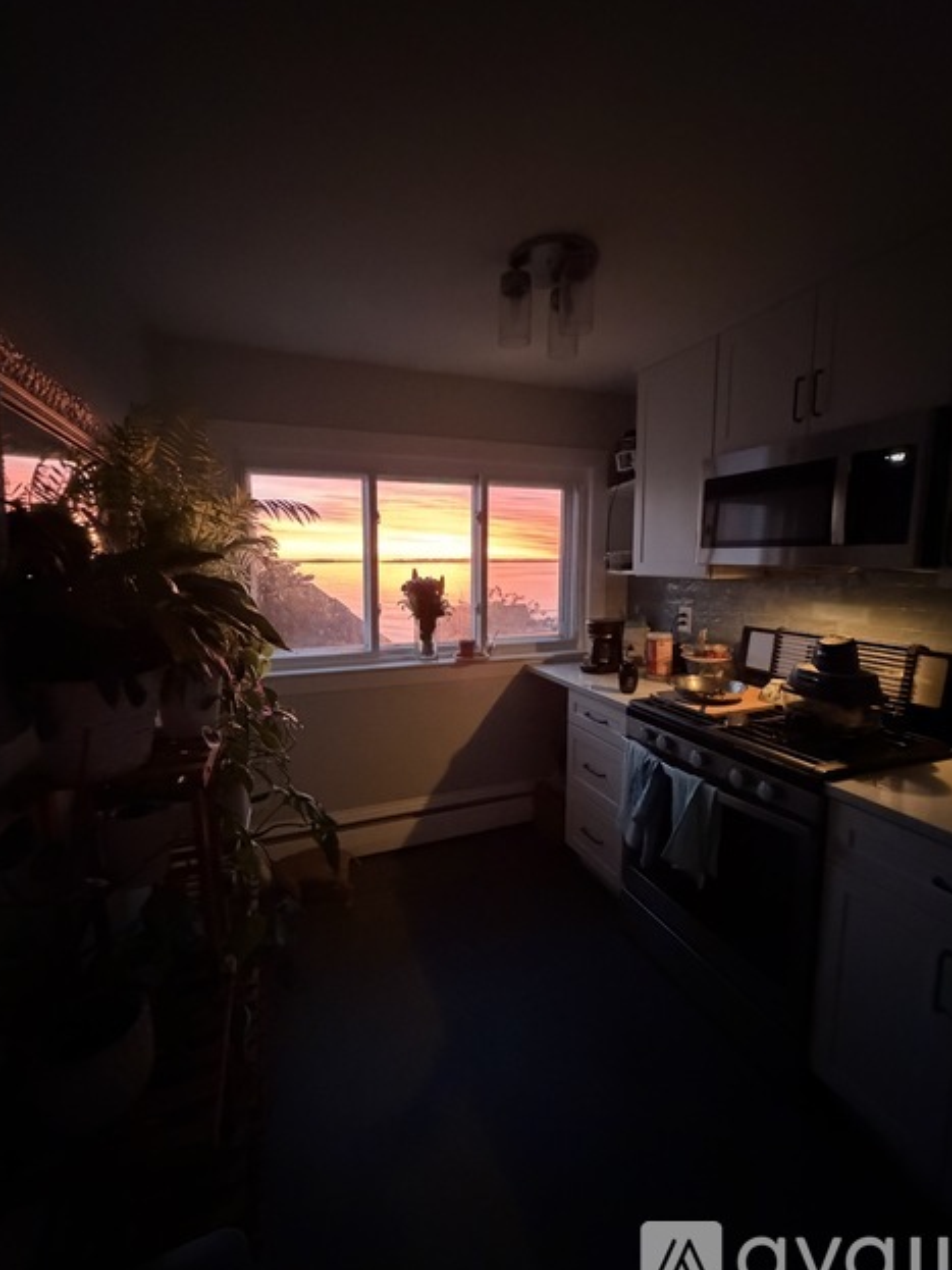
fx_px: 550
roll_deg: +0.3
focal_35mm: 15
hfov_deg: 81.7
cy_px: 623
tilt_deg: -5.8
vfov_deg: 98.2
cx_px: 461
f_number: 2.2
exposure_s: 1/30
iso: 3200
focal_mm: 2.22
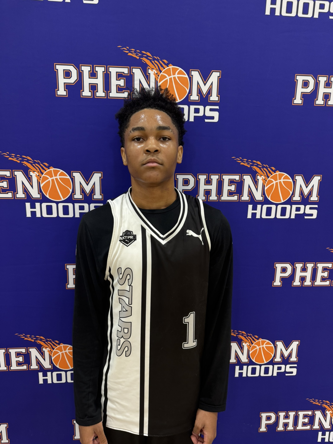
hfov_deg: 56.8
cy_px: 222
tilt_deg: -10.5
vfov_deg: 71.6
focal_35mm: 24
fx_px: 308
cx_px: 166
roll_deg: -2.0
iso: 200
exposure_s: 1/67
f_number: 1.78
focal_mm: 6.76
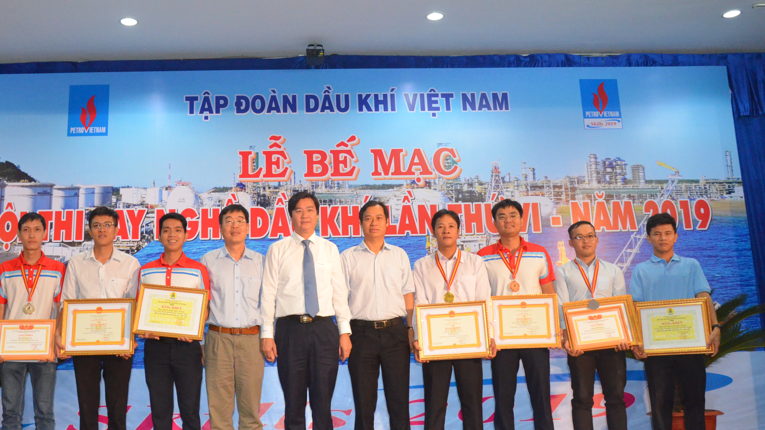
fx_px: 845
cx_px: 309
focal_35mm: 42
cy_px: 178
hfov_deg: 48.4
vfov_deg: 28.5
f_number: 7.1
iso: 3200
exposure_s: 1/80
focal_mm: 21
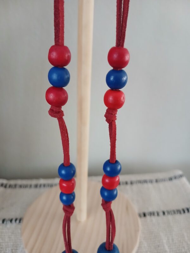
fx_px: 198
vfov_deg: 65.3
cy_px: 126
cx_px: 95
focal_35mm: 27
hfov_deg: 51.4
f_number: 1.8
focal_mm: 3.98
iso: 500
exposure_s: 1/25
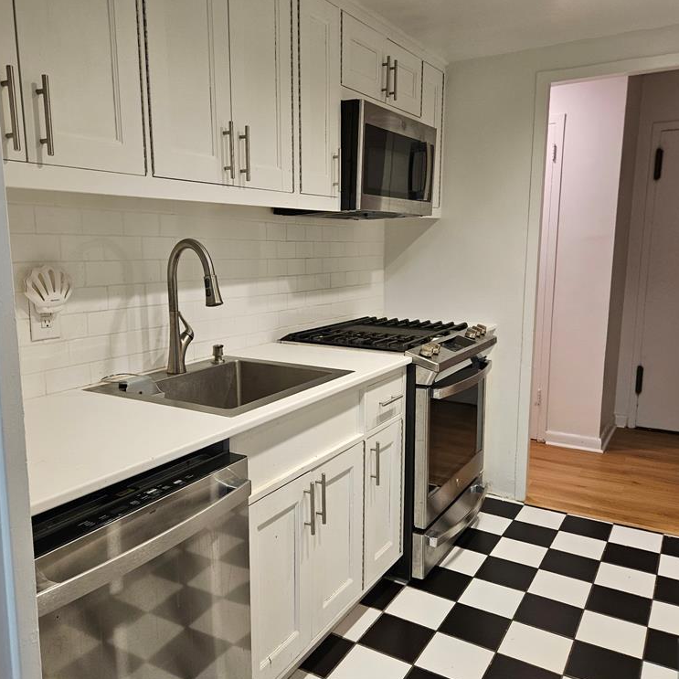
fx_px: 621
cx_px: 302
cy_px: 332
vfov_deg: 57.3
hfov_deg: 57.2
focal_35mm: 28
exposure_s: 1/120
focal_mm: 5.4
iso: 250
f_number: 1.8
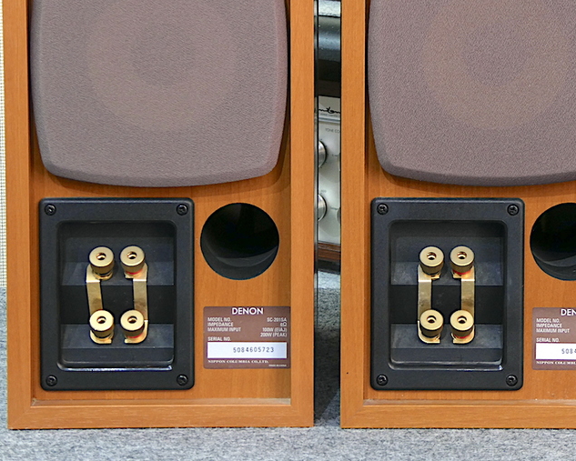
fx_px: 2473
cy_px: 145
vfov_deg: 10.6
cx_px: 327
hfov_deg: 13.3
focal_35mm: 145
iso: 100
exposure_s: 1/3.2
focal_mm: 17.5
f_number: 5
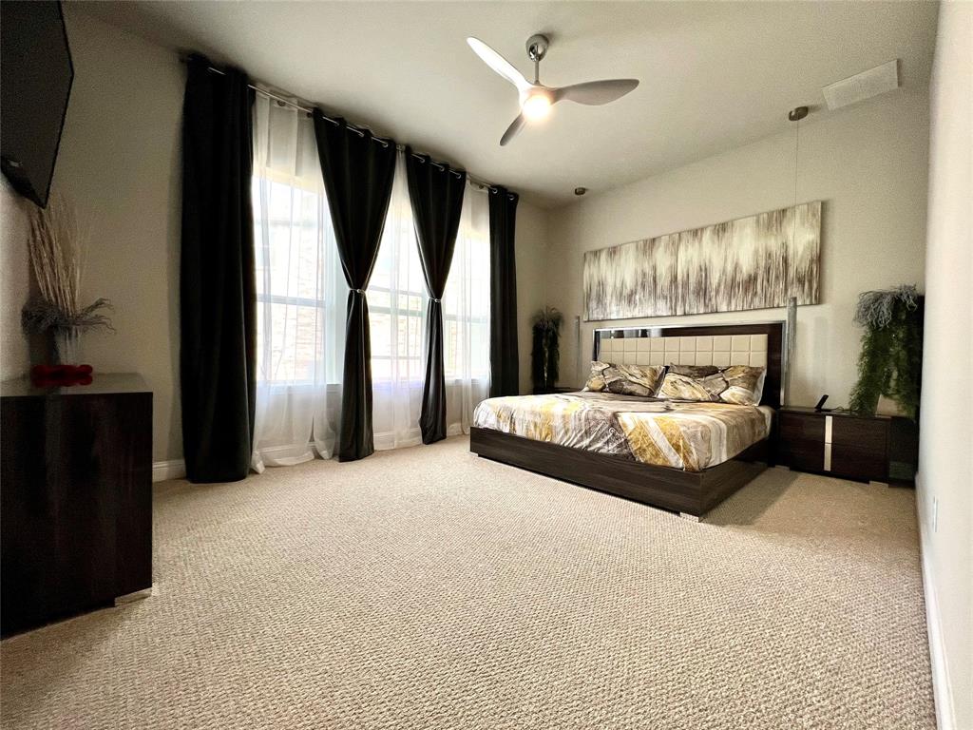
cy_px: 365
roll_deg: -0.5
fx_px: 365
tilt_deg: -1.2
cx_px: 486
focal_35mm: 13
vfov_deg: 89.9
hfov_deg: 106.2
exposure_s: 1/120
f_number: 1.8
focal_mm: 1.57
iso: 80
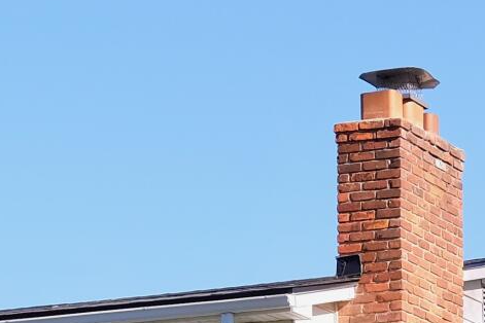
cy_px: 403
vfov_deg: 7.1
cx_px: 519
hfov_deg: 10.6
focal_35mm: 191
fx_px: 2573
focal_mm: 20
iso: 320
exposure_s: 1/500
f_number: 5.6
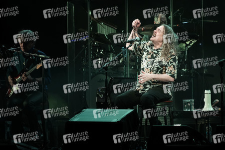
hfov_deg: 9.9
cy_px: 75
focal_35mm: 209
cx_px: 112
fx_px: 1305
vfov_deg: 6.6
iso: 3200
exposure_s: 1/500
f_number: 6.3
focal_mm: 209
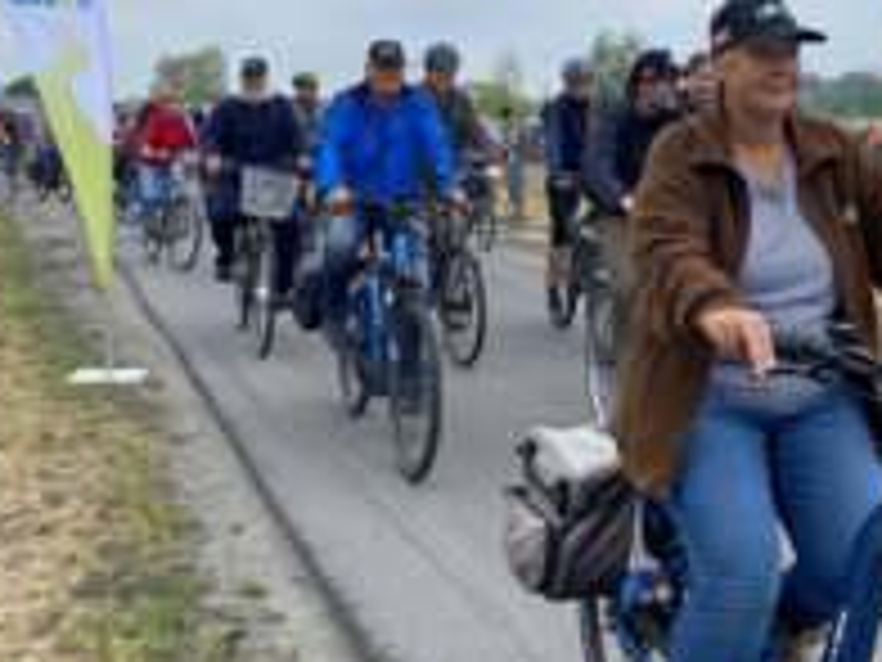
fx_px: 1350
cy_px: 99
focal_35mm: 53
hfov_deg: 35.7
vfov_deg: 26.8
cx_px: 616
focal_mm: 4.2
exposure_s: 1/1927
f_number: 1.8
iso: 32
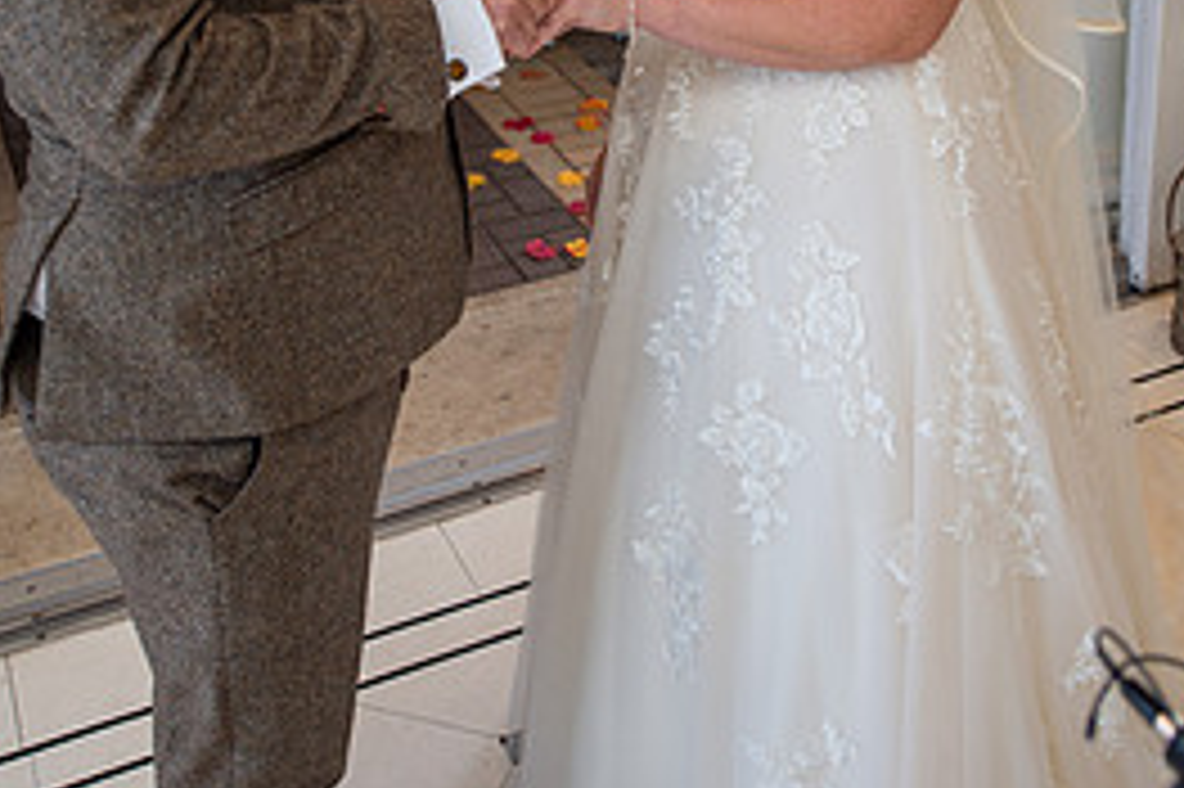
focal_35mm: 53
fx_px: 1742
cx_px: 689
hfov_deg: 37.4
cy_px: -27
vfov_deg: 24.2
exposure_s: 1/100
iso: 125
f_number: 2.8
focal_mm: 24
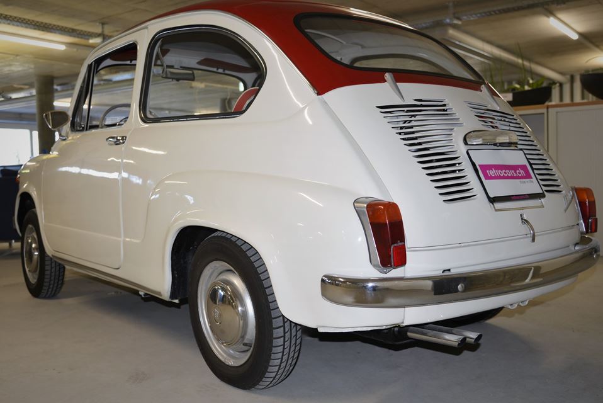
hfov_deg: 60.3
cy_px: 202
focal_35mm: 31
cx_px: 302
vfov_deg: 42.4
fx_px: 520
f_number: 4
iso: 450
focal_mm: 31
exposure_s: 1/60
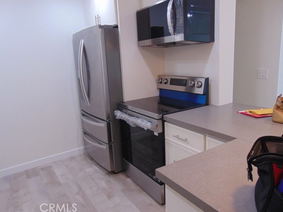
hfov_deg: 67.3
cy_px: 104
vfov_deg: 53.1
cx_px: 141
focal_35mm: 26
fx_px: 213
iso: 100
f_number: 3
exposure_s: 1/30
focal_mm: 4.5
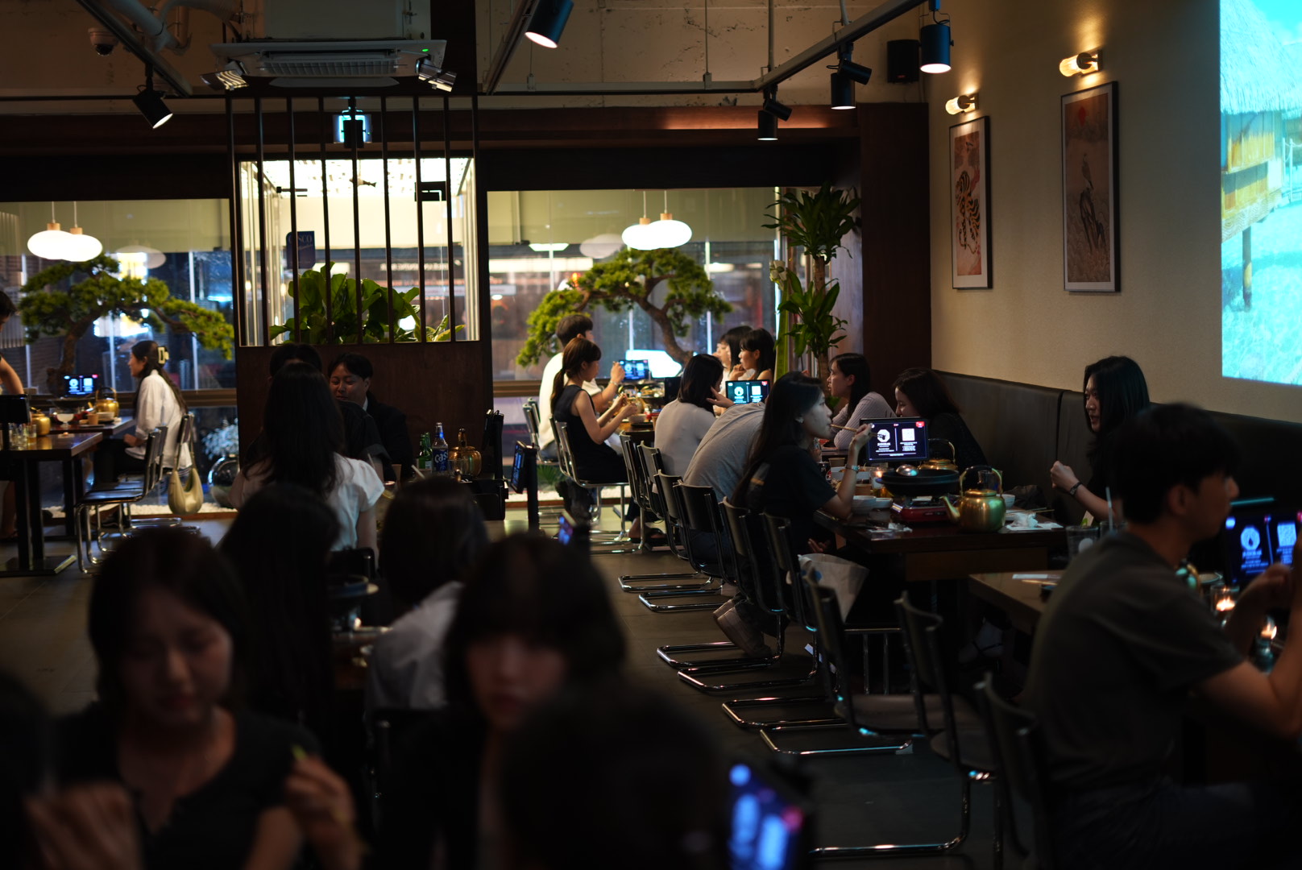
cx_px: 651
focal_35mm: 50
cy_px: 435
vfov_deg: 27.0
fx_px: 1810
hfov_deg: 39.6
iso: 500
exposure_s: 1/60
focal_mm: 50
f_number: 1.8
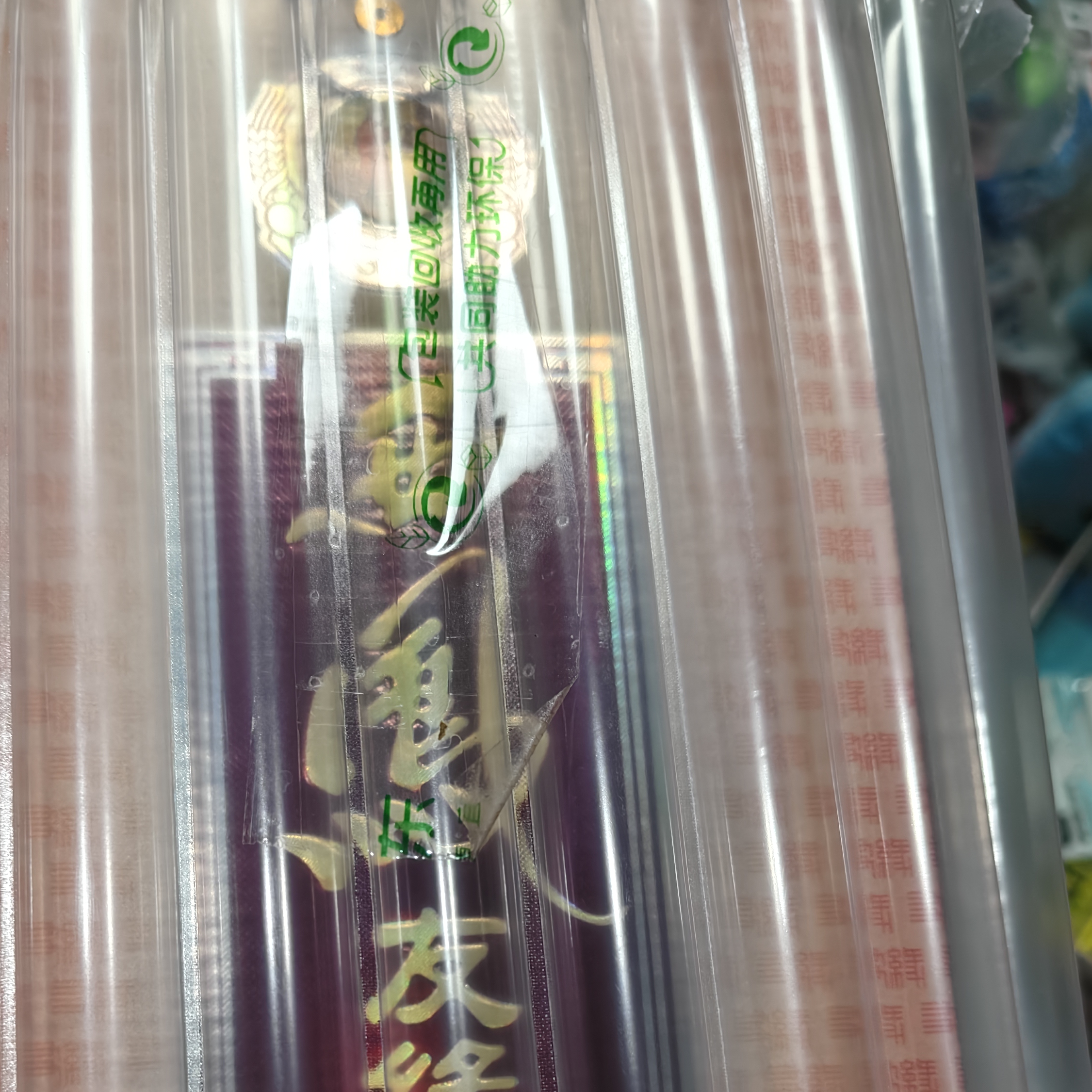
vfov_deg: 42.3
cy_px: 920
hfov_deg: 44.7
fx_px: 1321
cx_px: 445
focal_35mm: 37
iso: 269
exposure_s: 1/100
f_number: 1.88
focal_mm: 5.56
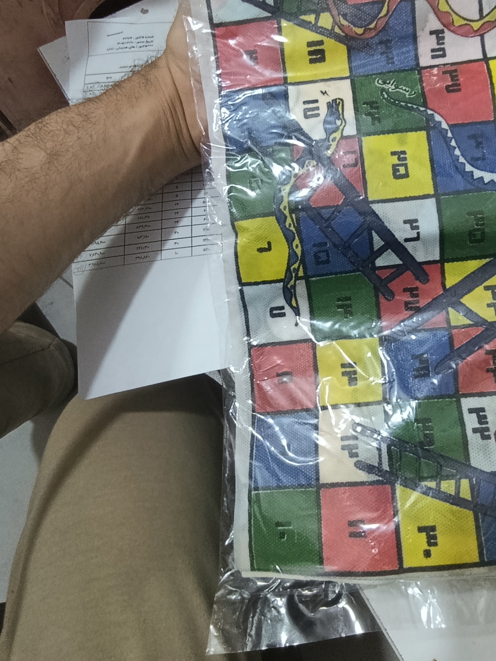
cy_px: 264
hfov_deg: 57.3
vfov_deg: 73.1
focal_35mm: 23
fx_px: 439
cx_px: 339
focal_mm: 1.65
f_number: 2.2
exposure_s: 1/50
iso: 447
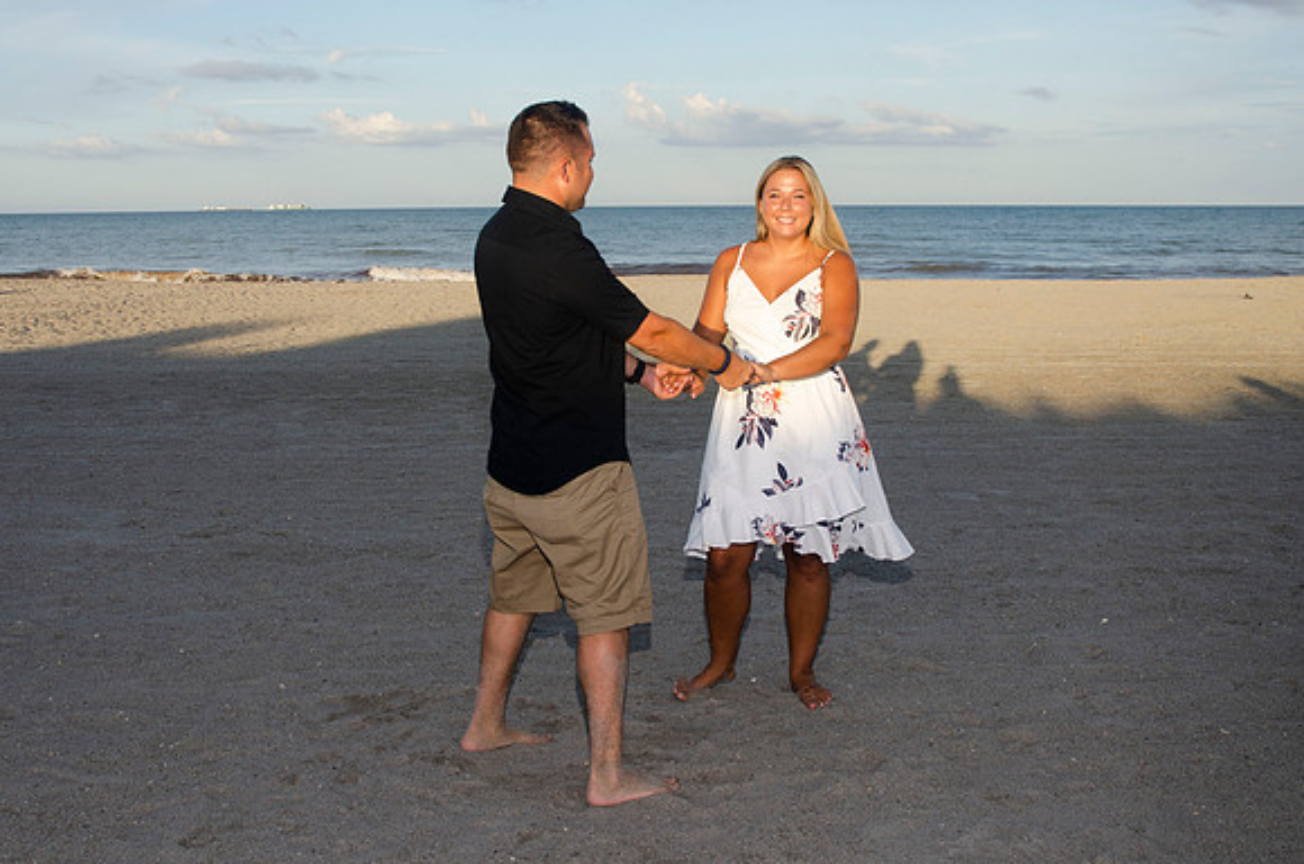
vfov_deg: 31.8
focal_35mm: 42
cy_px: 346
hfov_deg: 46.7
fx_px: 1509
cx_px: 609
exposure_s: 1/250
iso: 100
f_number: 6.3
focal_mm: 22
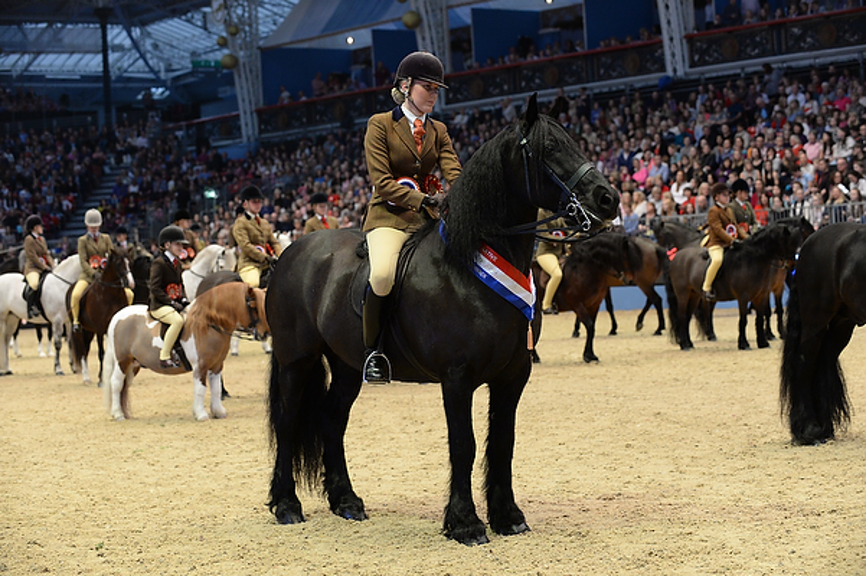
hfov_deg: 27.0
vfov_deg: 18.2
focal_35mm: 75
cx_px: 433
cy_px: 288
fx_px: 1803
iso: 3200
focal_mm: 75
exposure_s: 1/400
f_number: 4
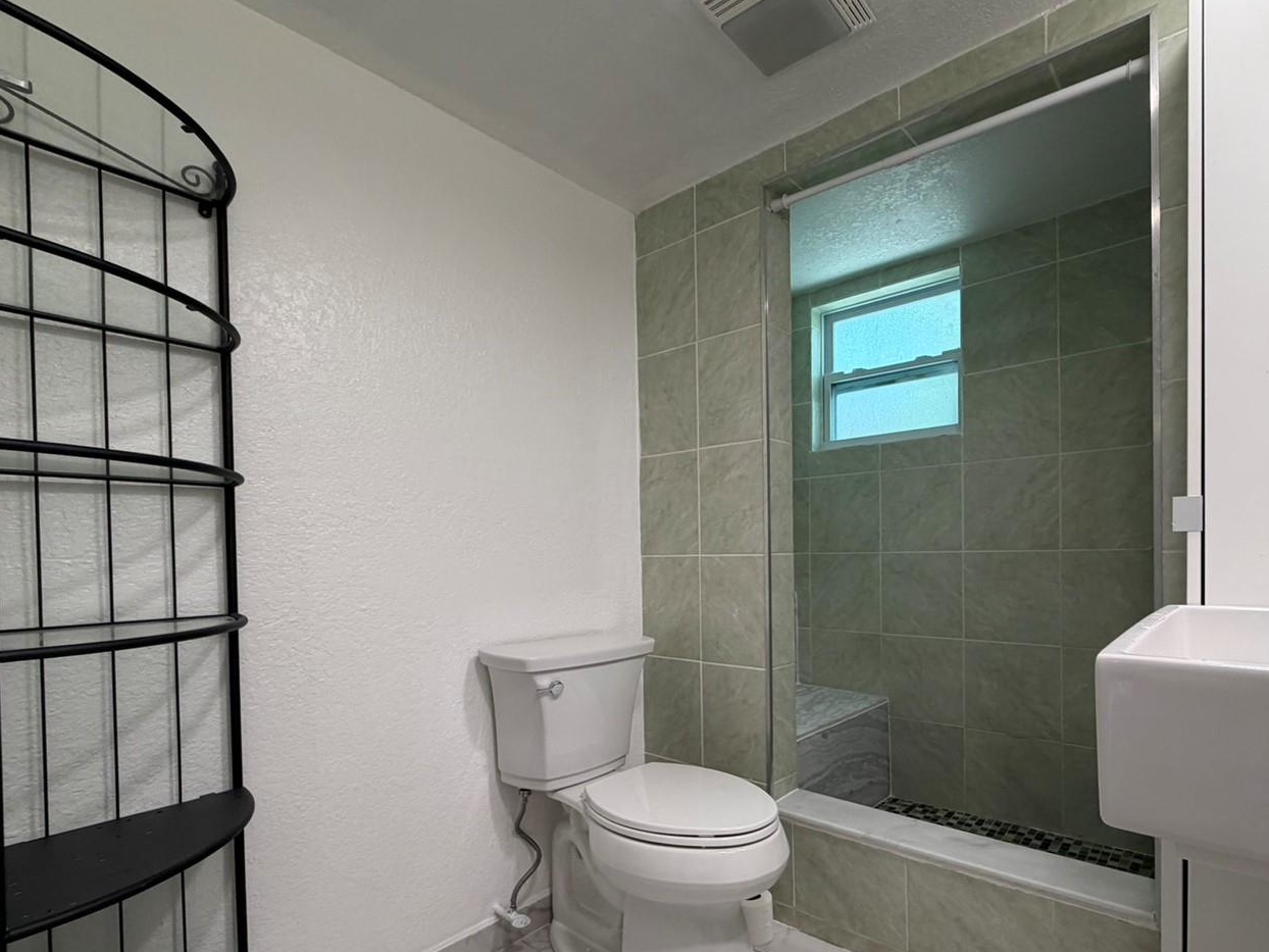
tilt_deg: -0.6
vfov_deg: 71.0
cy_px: 558
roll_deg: +0.6
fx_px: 660
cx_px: 723
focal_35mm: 18
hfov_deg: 87.2
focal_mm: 2.22
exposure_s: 1/120
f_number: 2.2
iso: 160
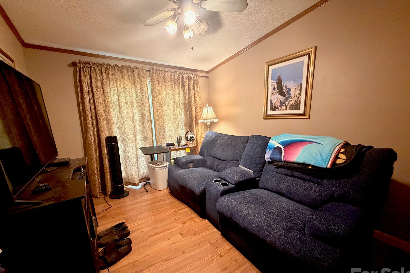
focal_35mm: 15
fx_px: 171
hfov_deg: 100.4
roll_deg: +1.3
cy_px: 150
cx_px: 205
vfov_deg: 77.1
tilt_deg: -12.4
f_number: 2.2
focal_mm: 2.22
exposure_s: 1/60
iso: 1000
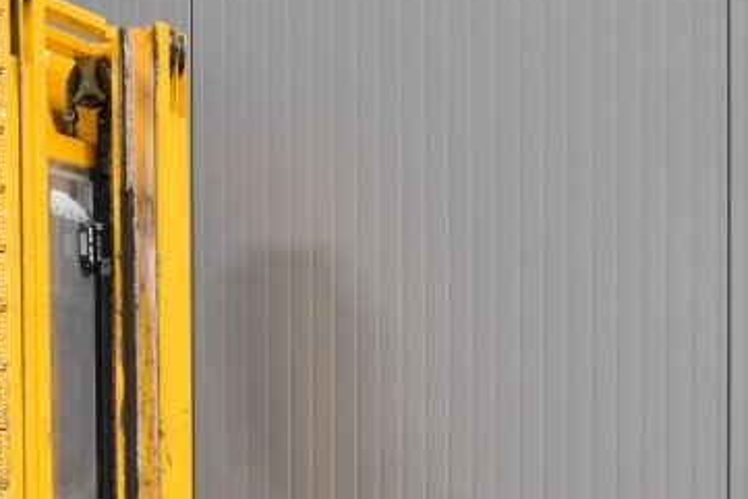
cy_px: 615
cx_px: 122
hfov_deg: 19.3
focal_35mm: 105
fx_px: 2175
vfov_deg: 12.7
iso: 1250
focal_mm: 21
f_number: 4.5
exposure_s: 1/50
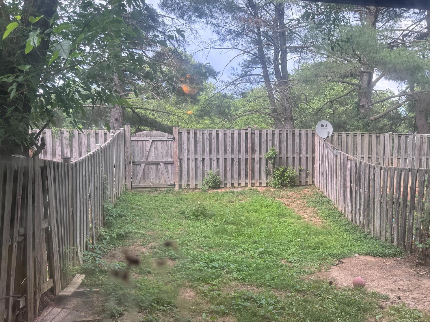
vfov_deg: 42.8
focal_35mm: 33
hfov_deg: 54.6
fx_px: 410
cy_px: 191
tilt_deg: -2.9
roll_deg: -0.7
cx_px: 273
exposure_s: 1/241
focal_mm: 6.76
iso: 64
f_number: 1.78
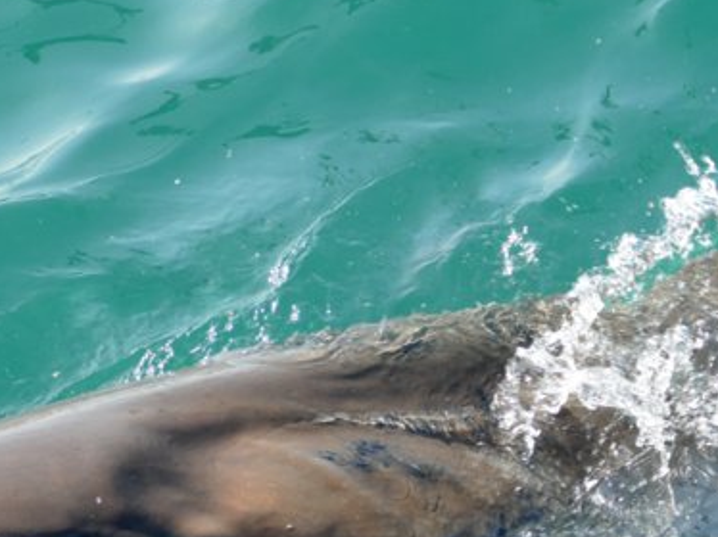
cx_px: 290
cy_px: 237
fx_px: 2881
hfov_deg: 14.2
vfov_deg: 10.7
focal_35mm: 139
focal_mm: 32.65
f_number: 3.8
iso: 125
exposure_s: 1/400
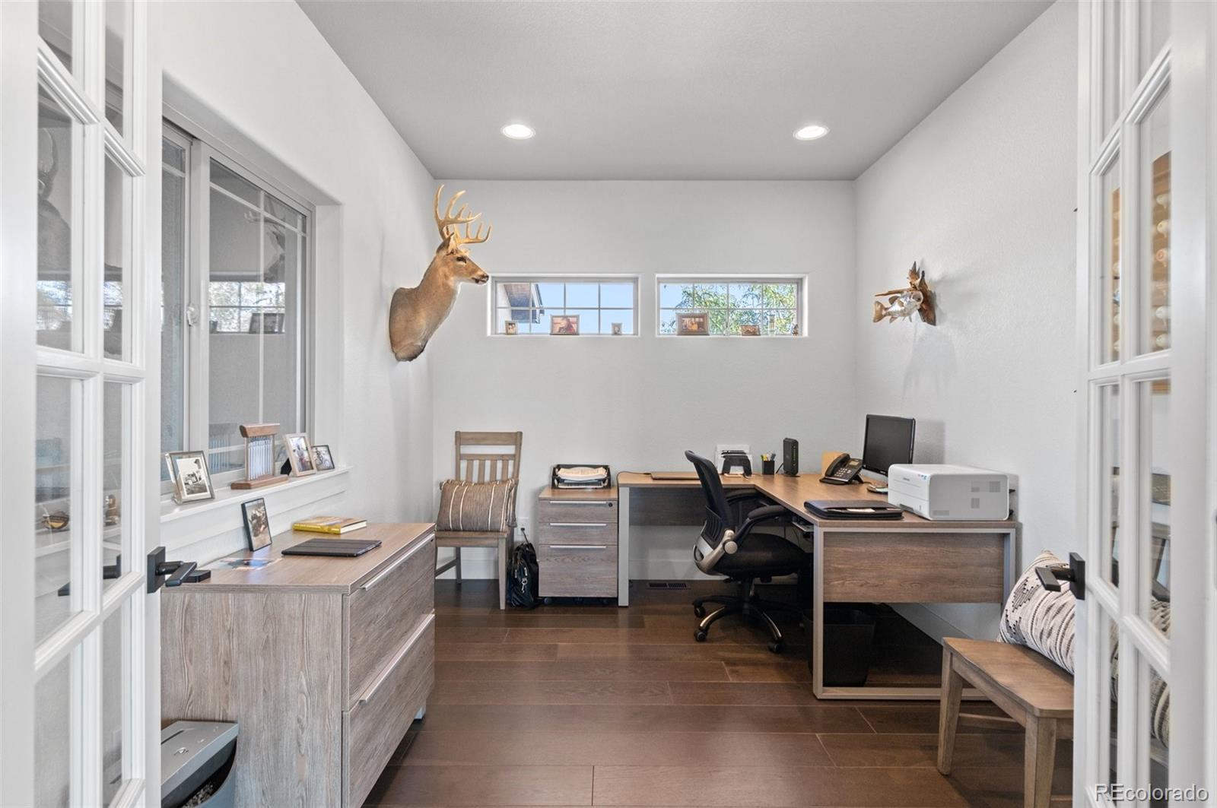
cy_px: 404
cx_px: 608
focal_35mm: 17
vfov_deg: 70.3
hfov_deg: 93.3
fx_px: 574
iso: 400
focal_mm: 17
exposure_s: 1/15
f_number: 8
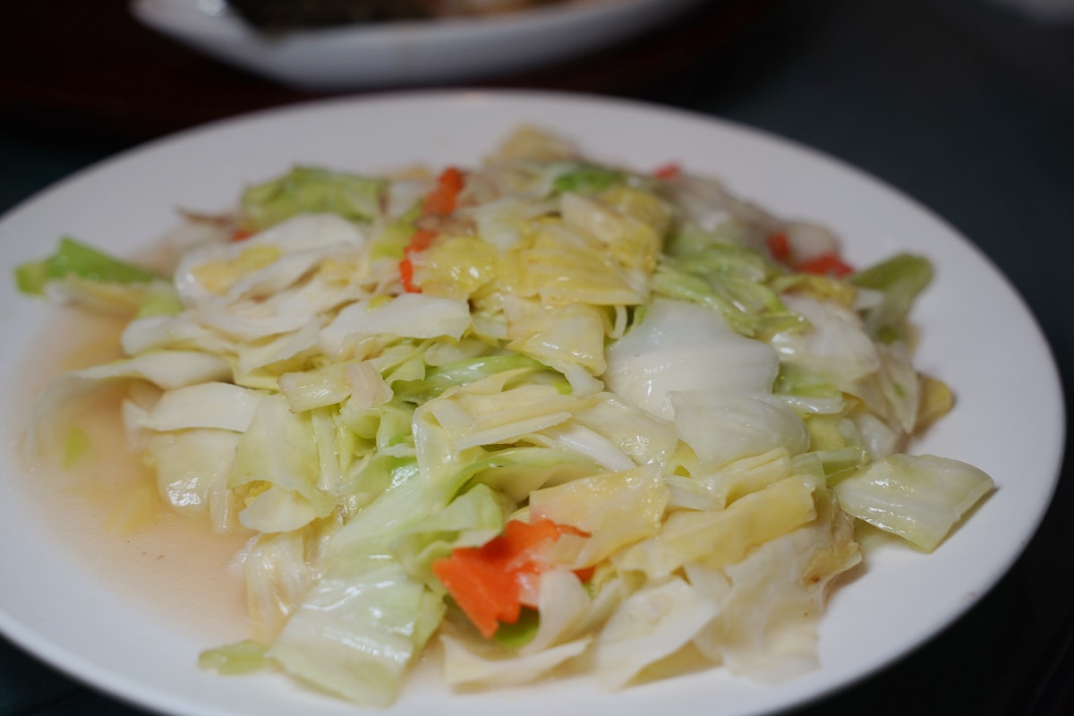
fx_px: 1611
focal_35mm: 54
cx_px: 537
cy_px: 358
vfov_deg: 25.1
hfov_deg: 36.9
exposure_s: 1/80
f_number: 4.5
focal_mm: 54
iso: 100
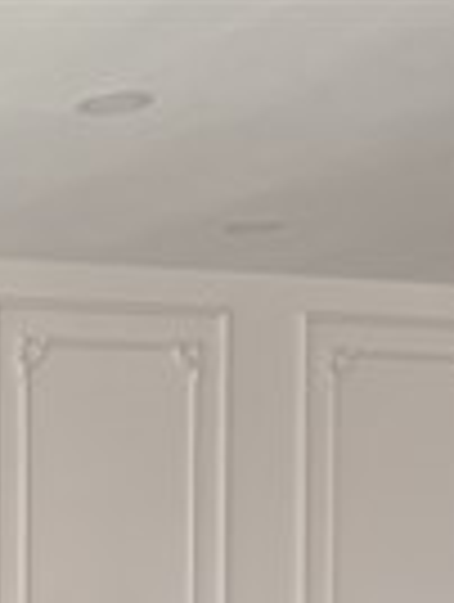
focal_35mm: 74
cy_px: 925
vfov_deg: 21.6
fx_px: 1290
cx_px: -220
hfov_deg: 17.9
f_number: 1.78
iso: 320
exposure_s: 1/60
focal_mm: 6.76
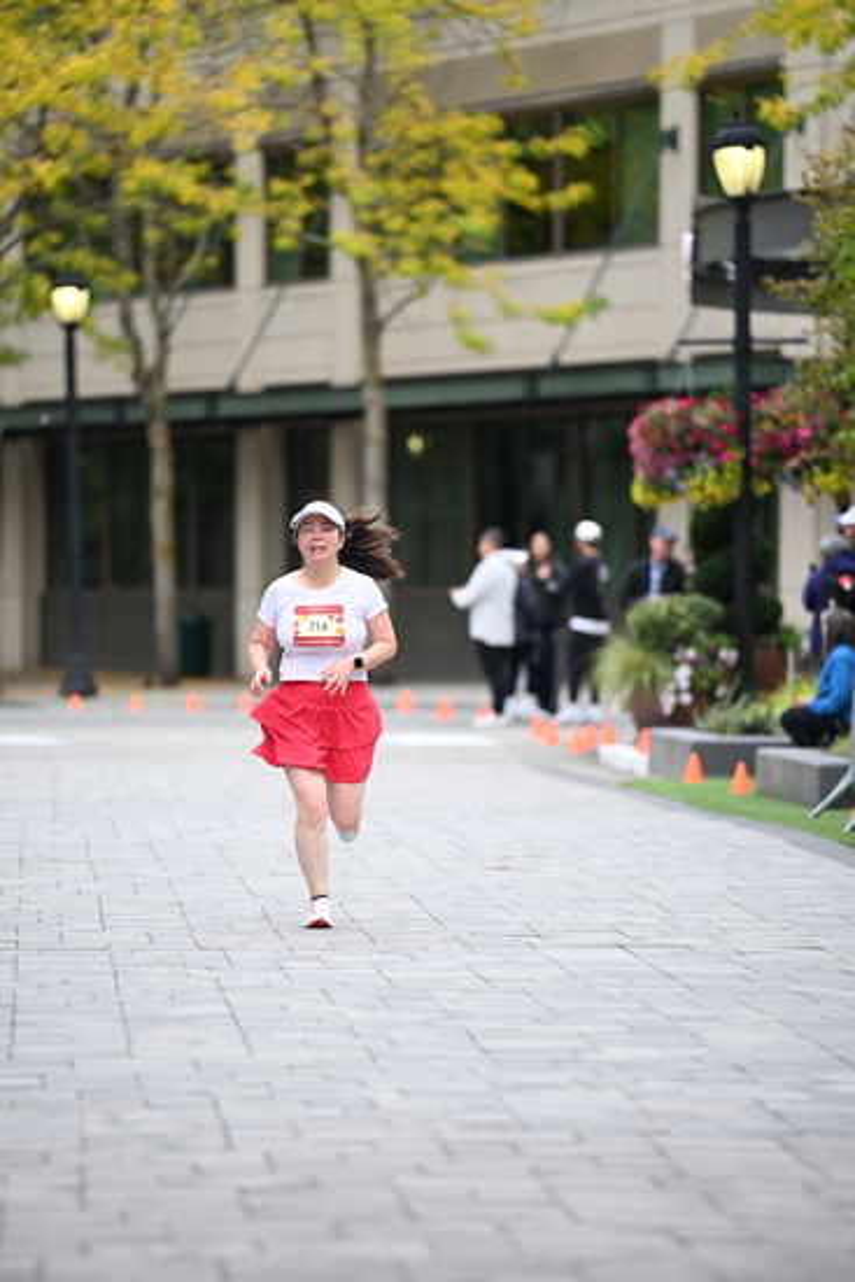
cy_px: 641
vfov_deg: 10.3
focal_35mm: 200
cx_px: 428
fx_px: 7120
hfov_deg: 6.9
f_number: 2.8
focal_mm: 200
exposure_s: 1/2000
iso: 640
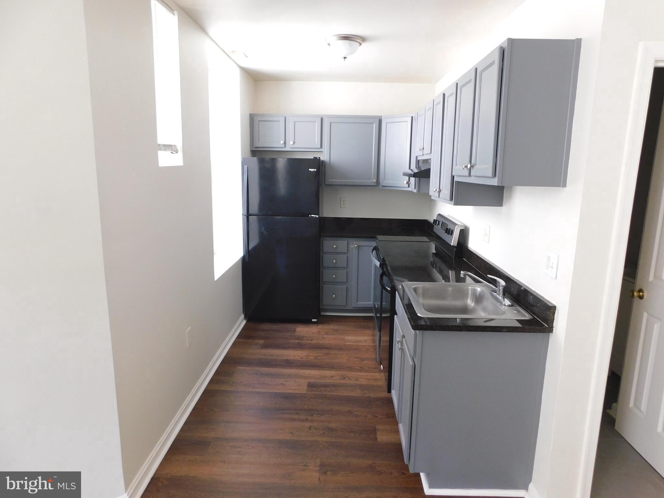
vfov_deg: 58.9
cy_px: 249
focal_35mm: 23
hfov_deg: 73.9
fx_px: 441
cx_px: 332
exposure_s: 1/30
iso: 160
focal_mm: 4
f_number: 3
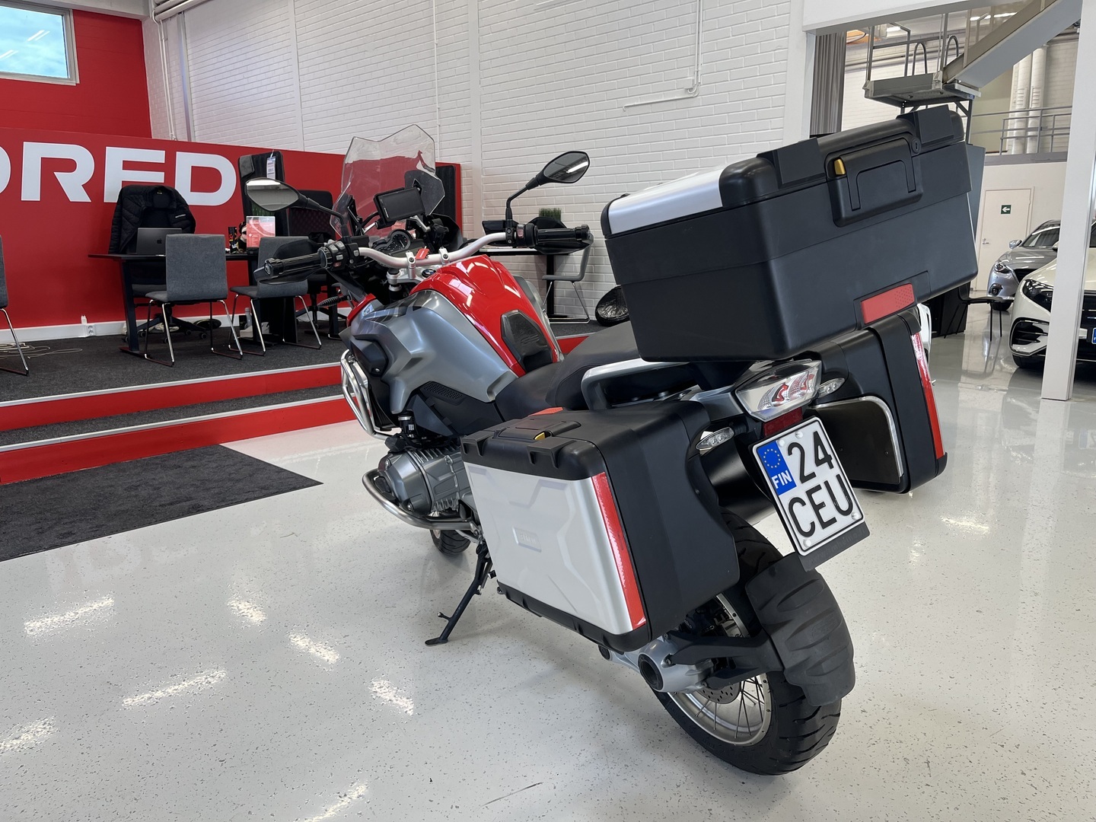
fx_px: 823
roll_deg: +0.0
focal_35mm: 26
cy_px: 411
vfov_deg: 53.1
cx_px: 548
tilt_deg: -12.4
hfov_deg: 67.3
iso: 64
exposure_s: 1/100
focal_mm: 5.1
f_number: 1.6
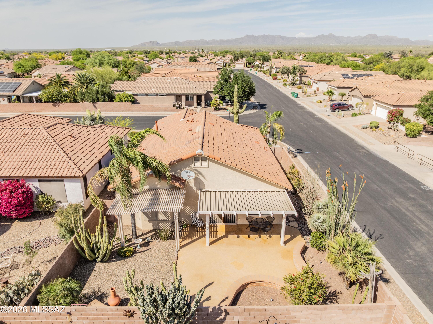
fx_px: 300
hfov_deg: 71.6
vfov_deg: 56.8
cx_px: 216
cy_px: 162
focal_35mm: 24
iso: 200
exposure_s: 1/40
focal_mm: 12.29
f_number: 2.8
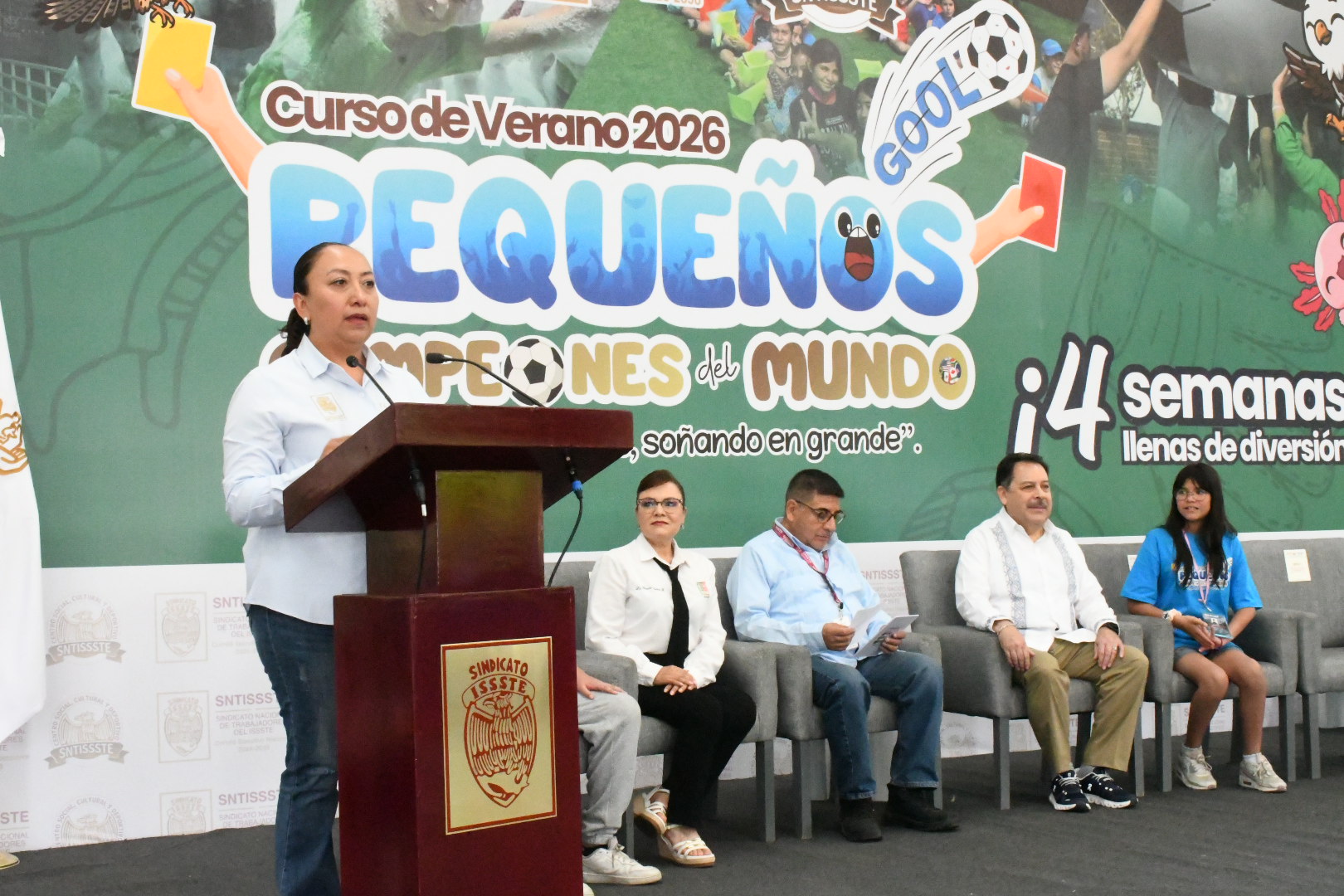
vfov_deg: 26.5
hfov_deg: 38.9
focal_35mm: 51
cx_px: 672
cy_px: 448
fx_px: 1904
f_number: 18
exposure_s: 1/200
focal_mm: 34
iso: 20000
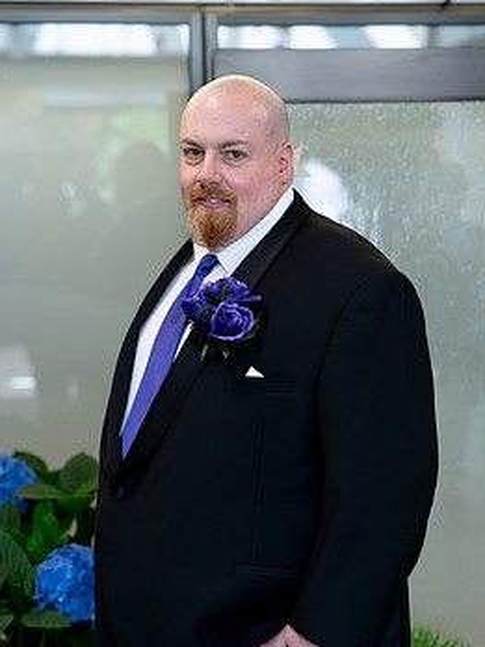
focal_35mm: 87
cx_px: 277
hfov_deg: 17.0
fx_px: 1625
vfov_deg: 22.5
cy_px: 366
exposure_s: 1/320
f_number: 2.8
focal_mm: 70
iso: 1000
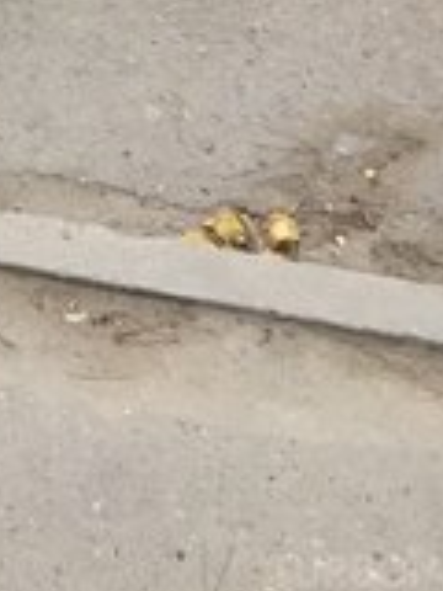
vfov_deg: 19.1
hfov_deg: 15.3
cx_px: -196
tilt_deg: -22.1
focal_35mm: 90
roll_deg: +0.5
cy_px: -296
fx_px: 1536
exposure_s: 1/100
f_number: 2.2
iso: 50
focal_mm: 4.15
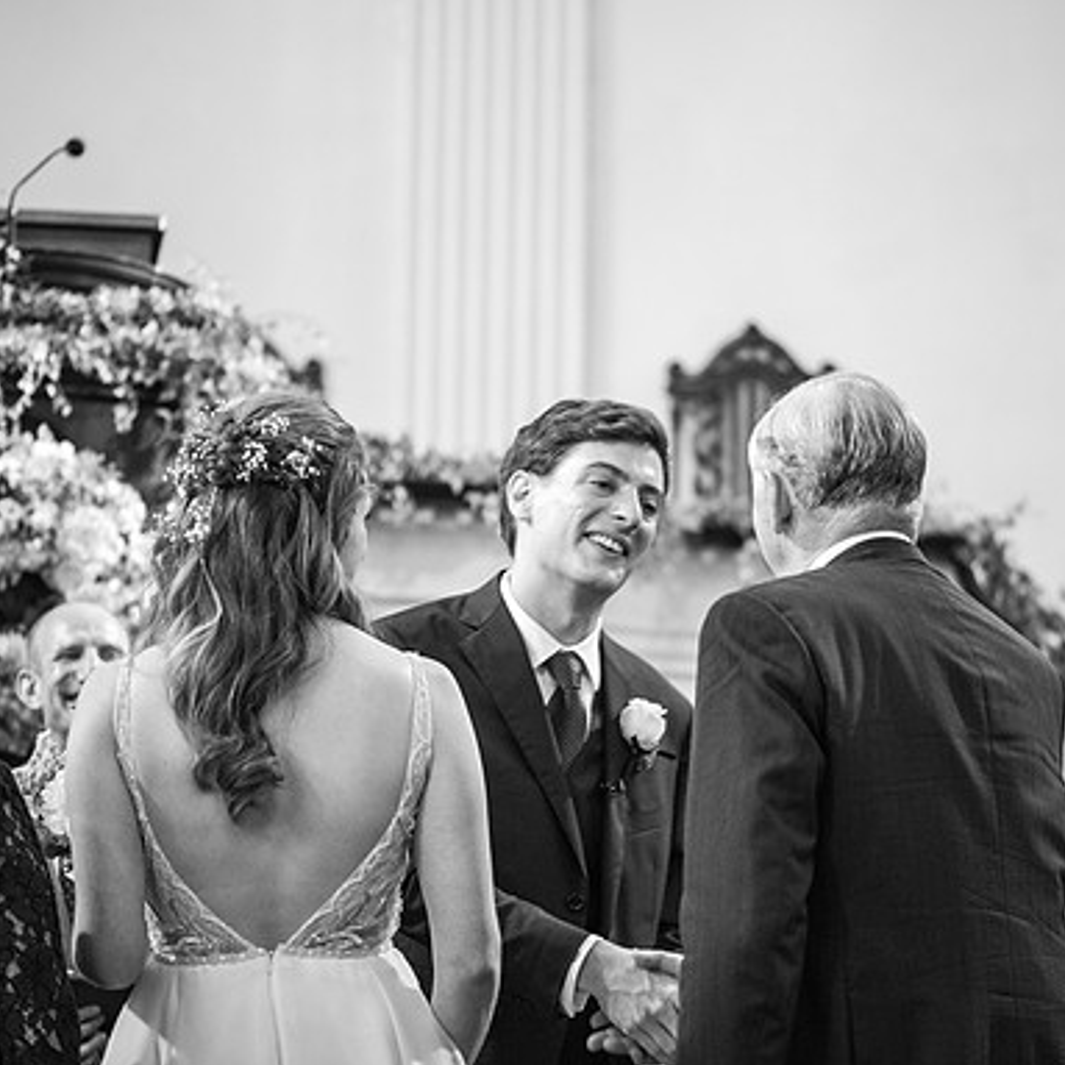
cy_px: 535
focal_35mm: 135
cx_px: 637
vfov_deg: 12.9
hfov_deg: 12.9
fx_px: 4699
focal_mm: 105
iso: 1100
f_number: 2.8
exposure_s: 1/100
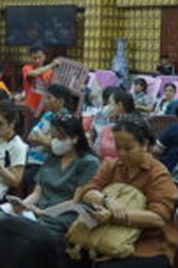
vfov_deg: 24.5
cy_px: 117
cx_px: -25
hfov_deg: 15.9
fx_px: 617
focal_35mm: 83
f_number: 4
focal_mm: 24
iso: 1600
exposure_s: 1/125
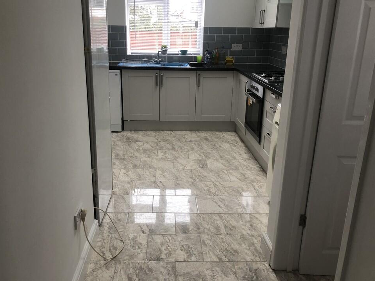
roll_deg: -0.1
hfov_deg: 59.9
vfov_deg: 46.8
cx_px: 175
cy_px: 132
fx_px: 325
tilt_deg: -15.6
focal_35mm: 30
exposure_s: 1/30
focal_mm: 4
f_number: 1.8
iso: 20
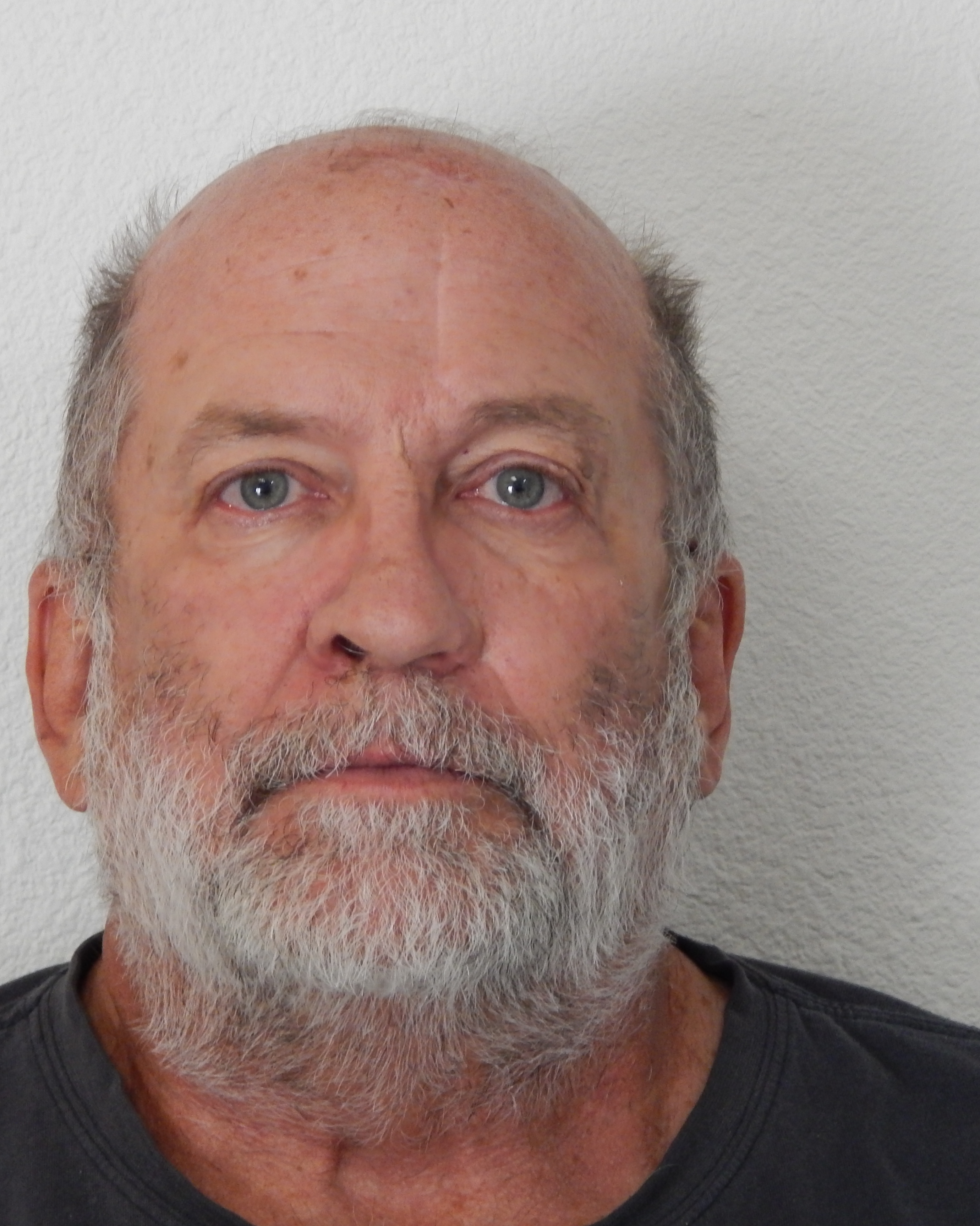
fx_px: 6237
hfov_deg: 9.0
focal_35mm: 172
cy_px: 613
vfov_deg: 11.2
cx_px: 474
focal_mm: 23.4
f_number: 4.8
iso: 400
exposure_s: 1/30
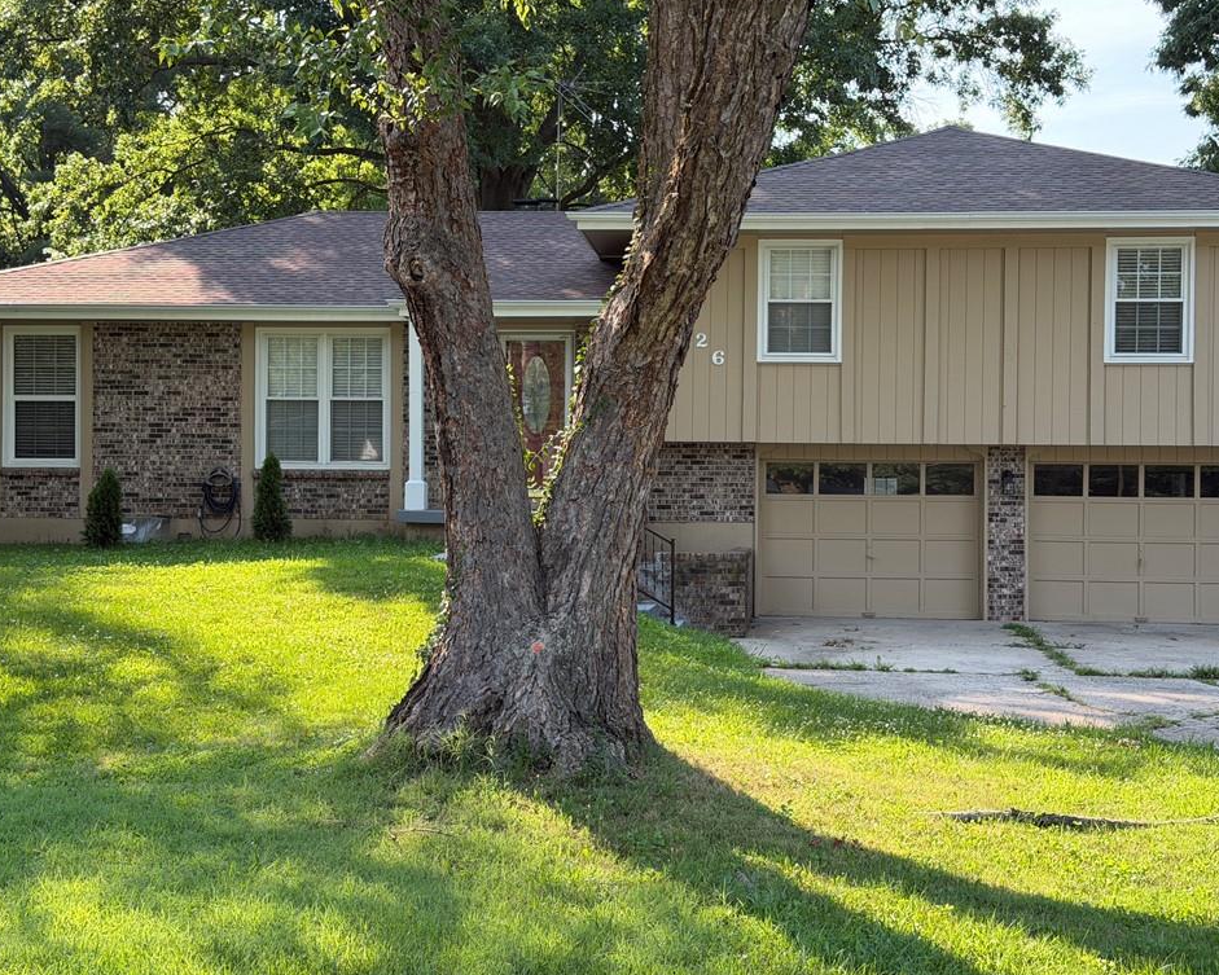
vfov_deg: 29.7
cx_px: 648
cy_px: 488
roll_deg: +0.5
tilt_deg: -0.1
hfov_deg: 36.6
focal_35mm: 51
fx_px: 1840
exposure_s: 1/778
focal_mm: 6.76
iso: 100
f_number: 1.78
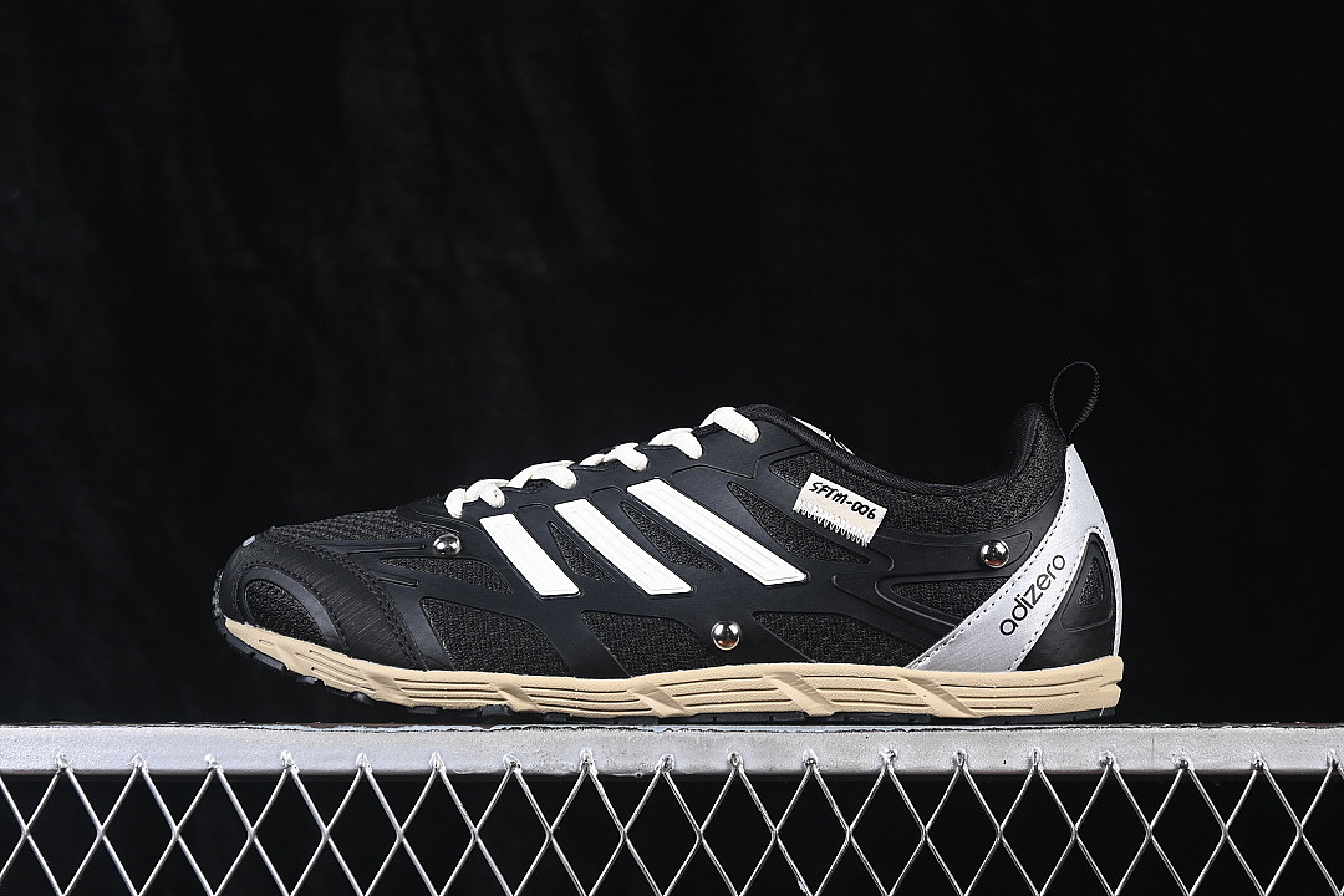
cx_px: 672
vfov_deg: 18.2
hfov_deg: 27.0
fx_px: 2800
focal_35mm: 75
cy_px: 448
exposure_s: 1/60
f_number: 6.3
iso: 160
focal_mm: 50
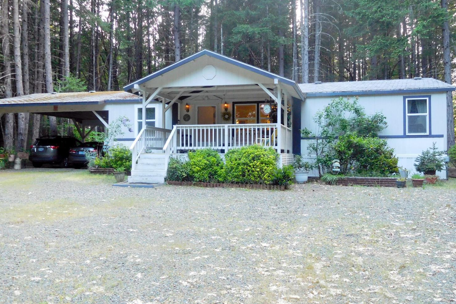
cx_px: 227
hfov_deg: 55.8
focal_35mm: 34
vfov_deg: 38.9
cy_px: 149
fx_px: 431
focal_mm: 5.7
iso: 320
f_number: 3.6
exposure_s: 1/30
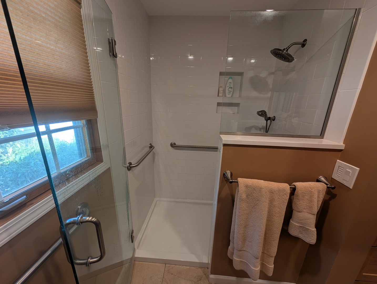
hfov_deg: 110.5
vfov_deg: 94.7
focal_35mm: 12
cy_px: 142
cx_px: 188
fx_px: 131
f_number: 1.7
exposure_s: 1/60
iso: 45
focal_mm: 2.02
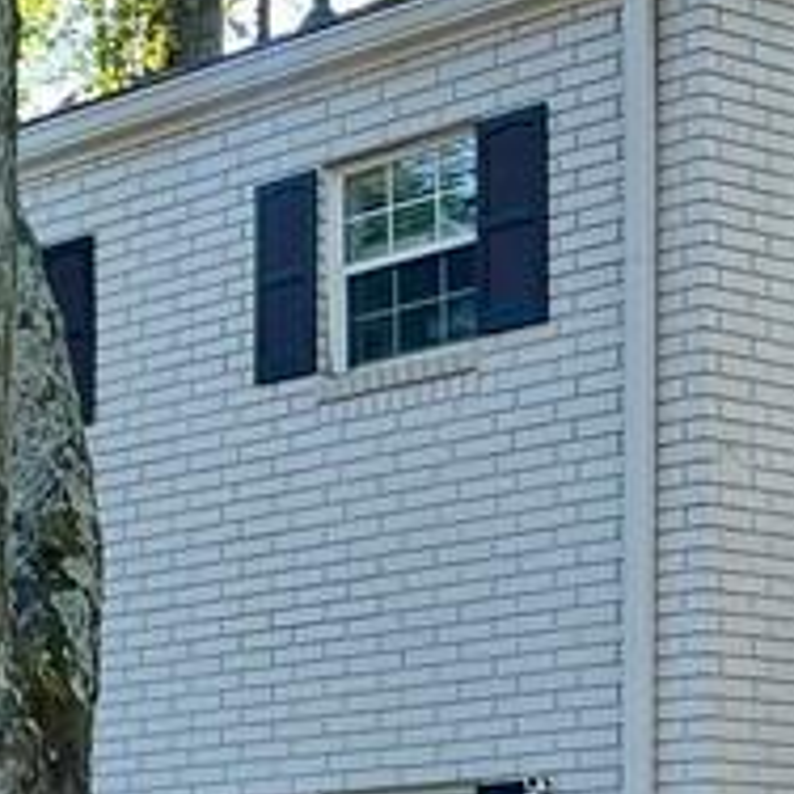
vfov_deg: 13.6
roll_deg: -0.5
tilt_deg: +1.0
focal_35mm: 125
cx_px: -389
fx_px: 3244
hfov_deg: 13.2
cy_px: 946
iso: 50
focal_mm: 5.1
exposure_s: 1/383
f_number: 1.6
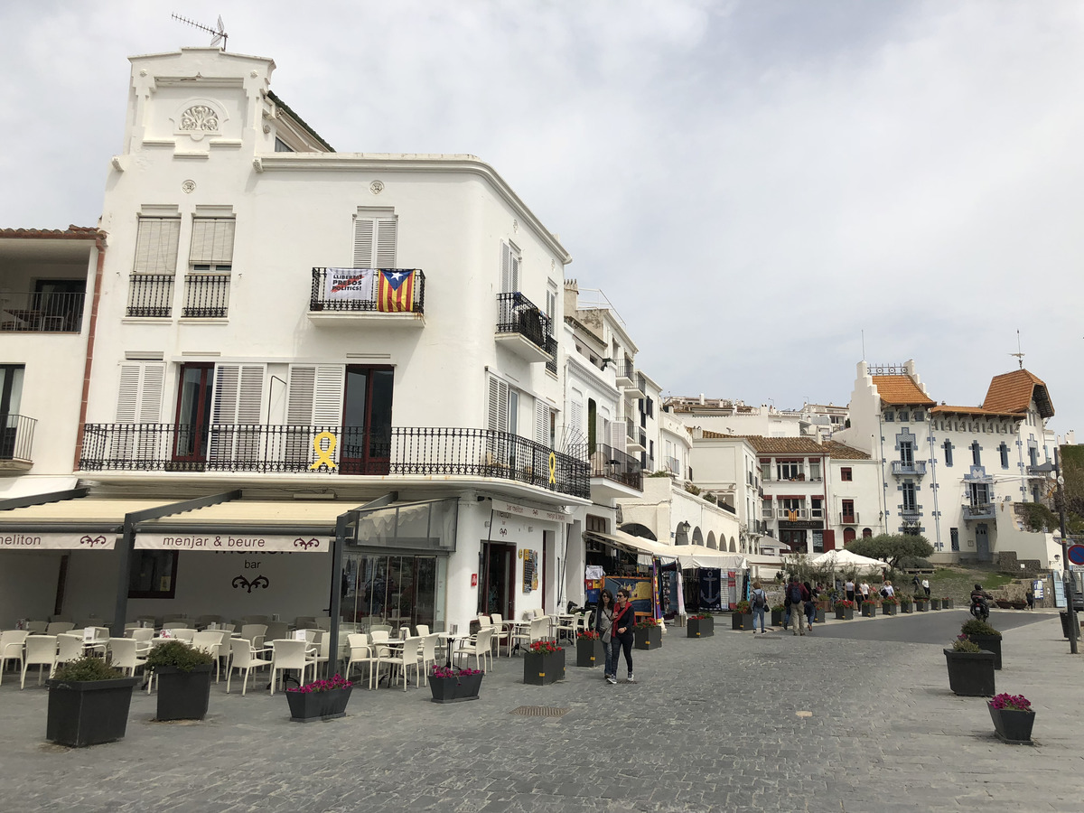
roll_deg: -0.4
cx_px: 542
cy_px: 406
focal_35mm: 28
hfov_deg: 63.4
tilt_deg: +11.2
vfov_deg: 49.7
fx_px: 877
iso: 20
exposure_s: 1/3690
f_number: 1.8
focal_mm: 4
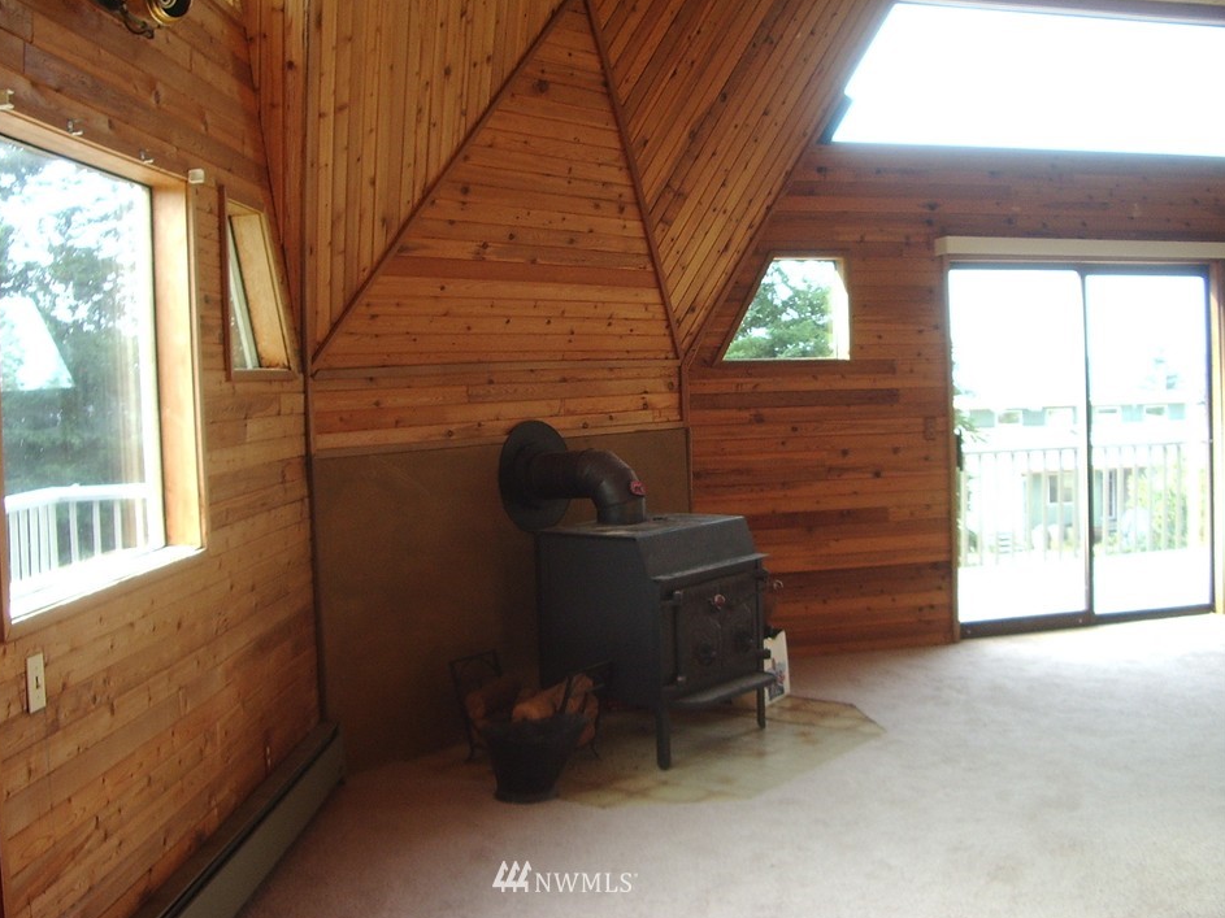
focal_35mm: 38
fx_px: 1345
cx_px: 565
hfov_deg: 48.9
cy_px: 427
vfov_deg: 37.7
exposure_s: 1/60
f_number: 2.6
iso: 100
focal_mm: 5.8
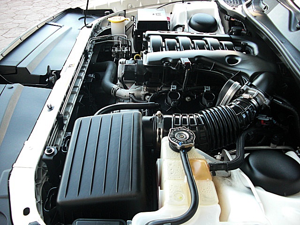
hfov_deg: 51.4
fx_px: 312
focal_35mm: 36
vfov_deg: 39.7
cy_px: 112
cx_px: 150
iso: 200
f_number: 2.8
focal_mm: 6.3
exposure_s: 1/125
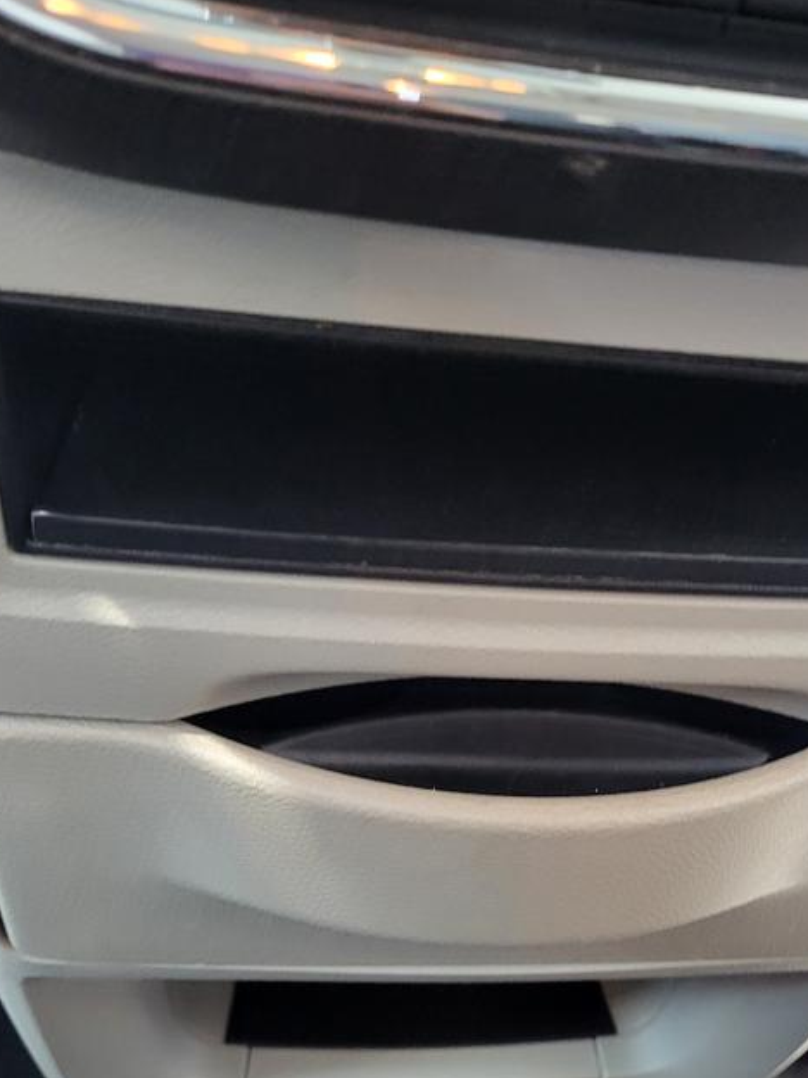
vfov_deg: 46.2
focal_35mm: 40
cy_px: 701
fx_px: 1245
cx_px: 540
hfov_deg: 35.6
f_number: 1.8
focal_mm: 5.4
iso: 640
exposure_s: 1/24
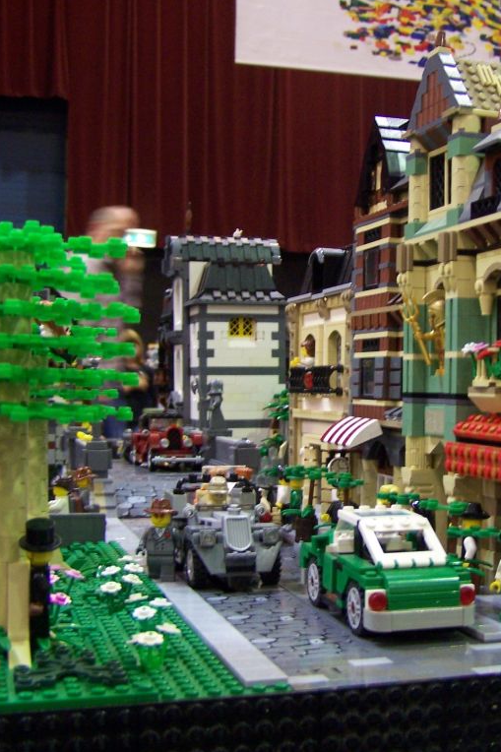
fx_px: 1107
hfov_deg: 25.1
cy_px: 377
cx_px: 391
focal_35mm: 53
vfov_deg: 37.5
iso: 140
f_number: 2.8
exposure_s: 1/8
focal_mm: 6.3
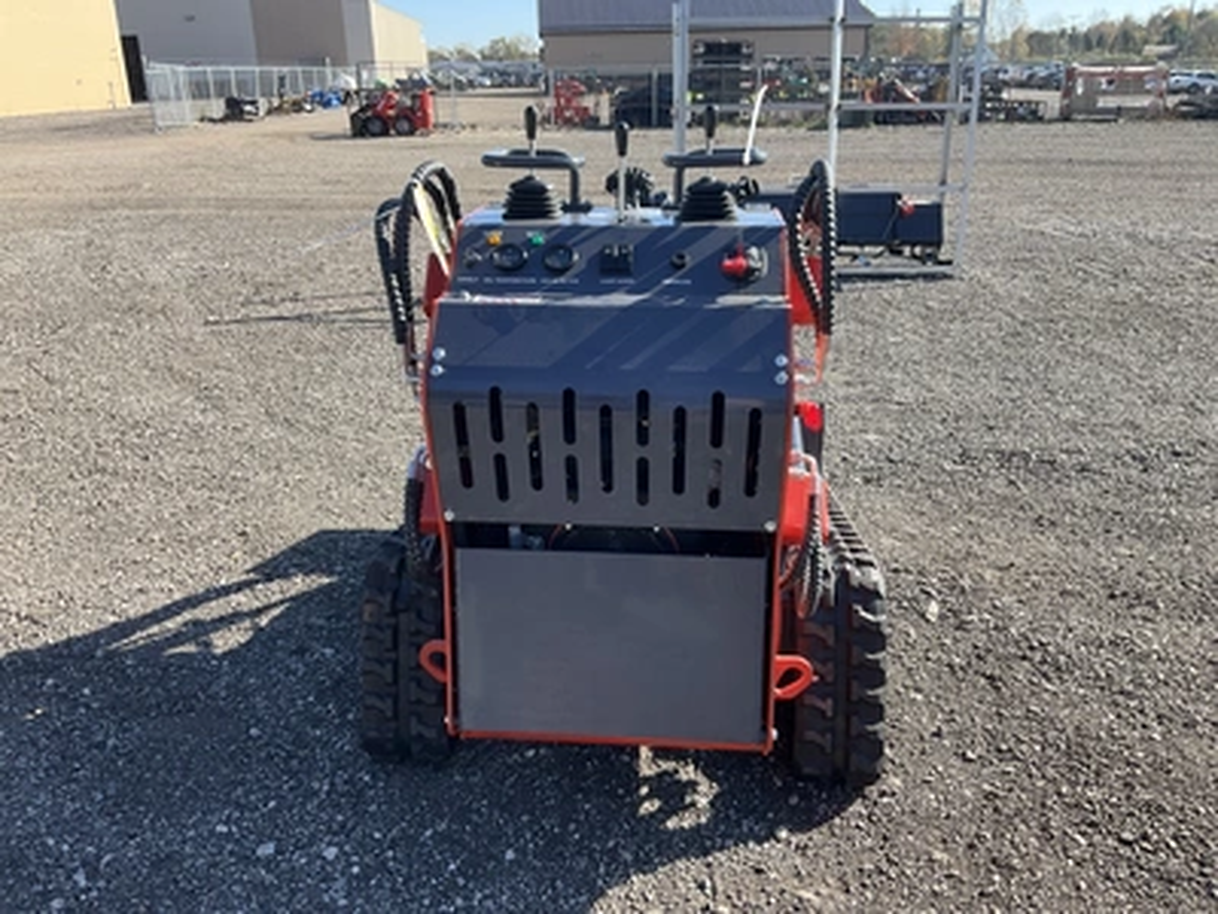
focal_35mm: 29
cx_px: 609
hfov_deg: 61.7
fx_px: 1020
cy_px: 457
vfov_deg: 48.2
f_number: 1.8
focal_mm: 3
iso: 25
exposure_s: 1/495
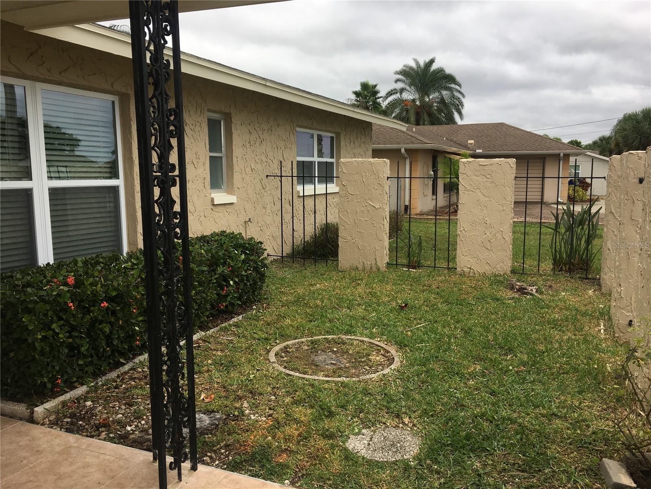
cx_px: 326
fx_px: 545
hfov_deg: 61.7
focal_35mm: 29
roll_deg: +1.6
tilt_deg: -7.1
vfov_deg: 48.2
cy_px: 244
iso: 25
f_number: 2.2
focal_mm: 4.15
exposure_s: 1/506
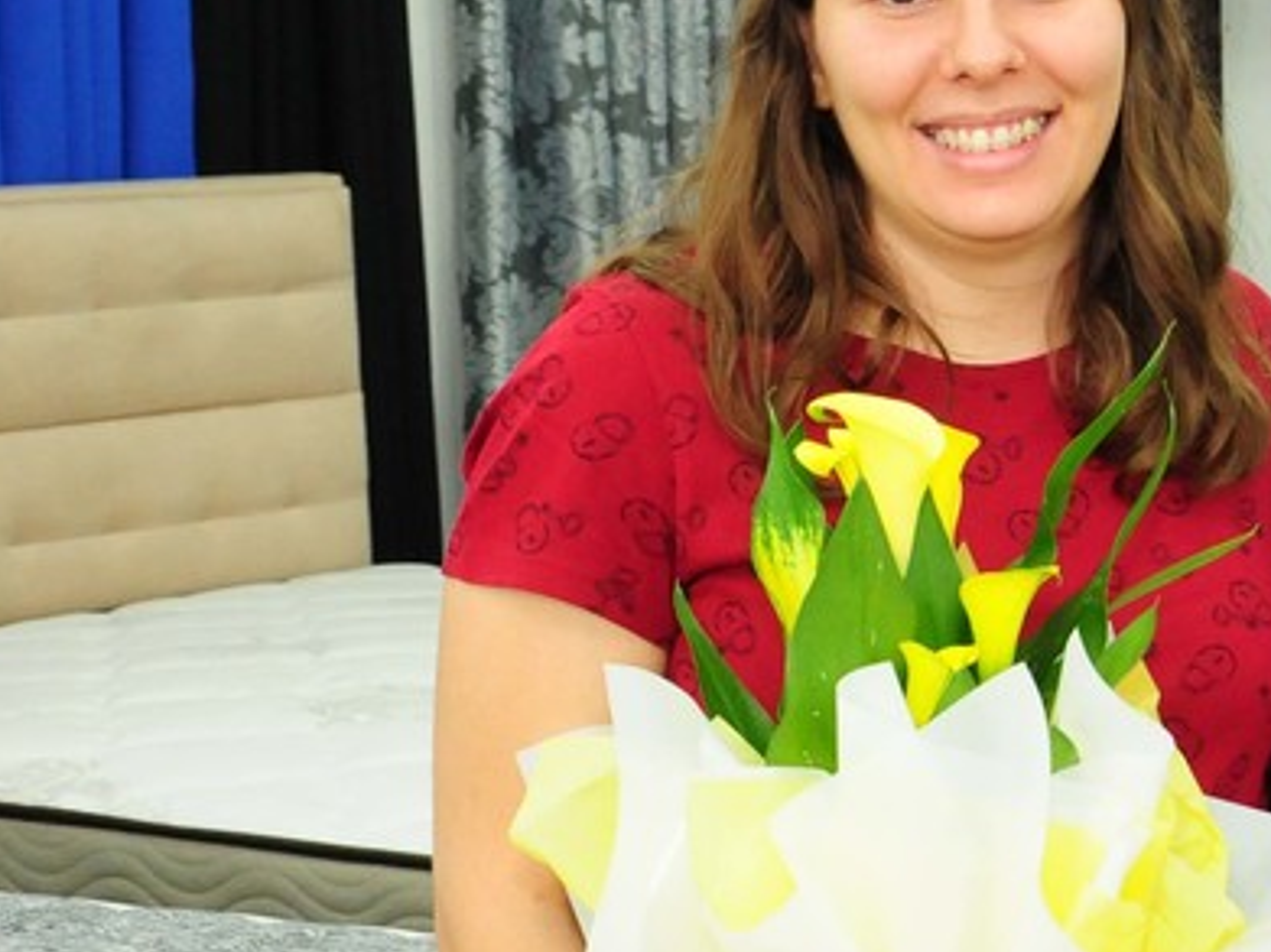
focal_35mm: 115
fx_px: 4221
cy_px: 564
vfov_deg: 12.9
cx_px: 1557
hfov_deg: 16.4
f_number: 5.6
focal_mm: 26
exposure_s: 1/60
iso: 1250
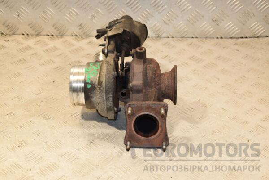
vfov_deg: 18.9
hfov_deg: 28.1
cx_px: 134
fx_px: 538
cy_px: 90
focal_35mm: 72
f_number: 6.3
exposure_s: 1/200
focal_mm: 48
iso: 800
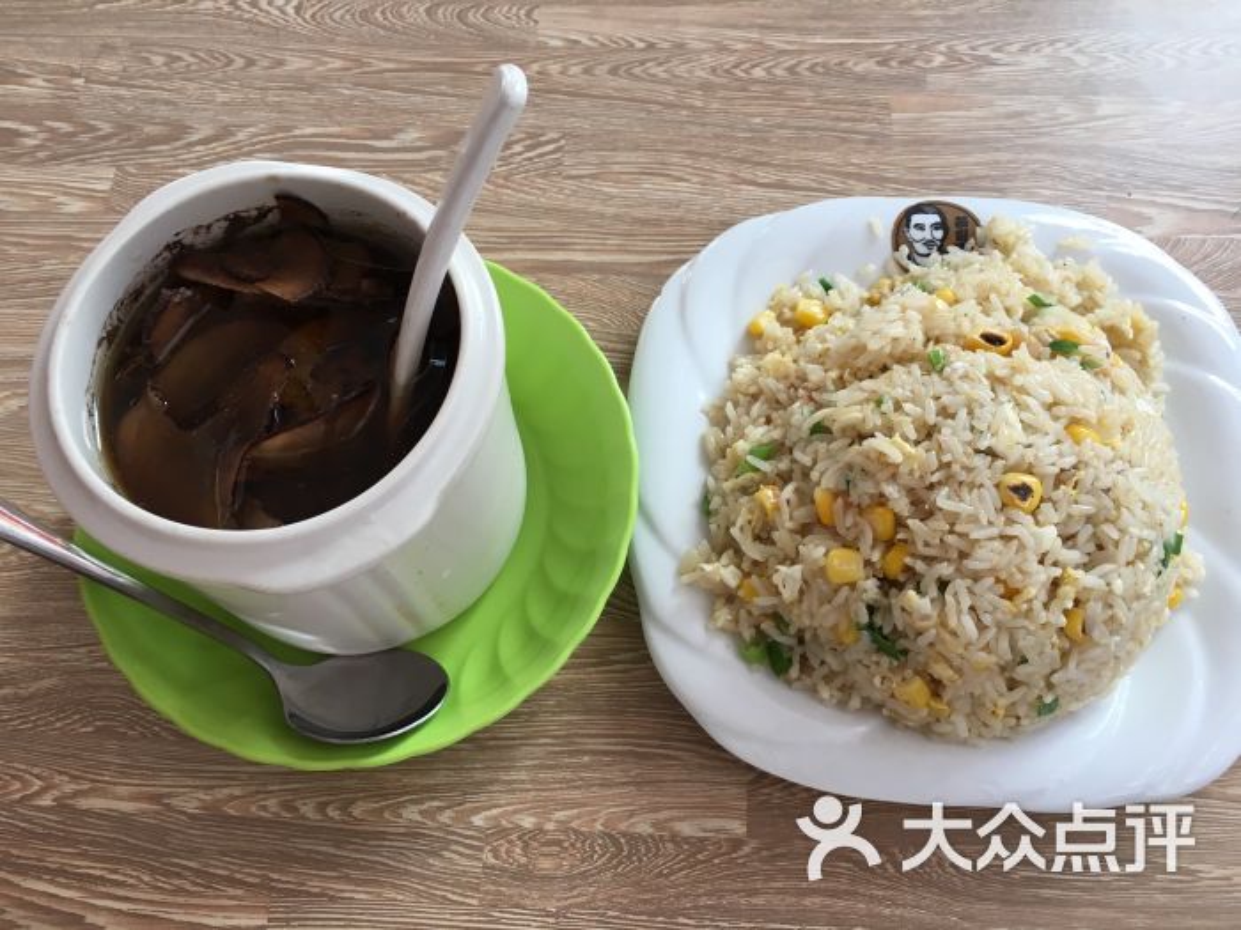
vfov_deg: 48.2
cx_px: 620
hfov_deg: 61.7
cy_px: 465
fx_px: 1040
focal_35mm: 29
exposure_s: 1/33
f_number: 2.2
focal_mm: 4.15
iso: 25
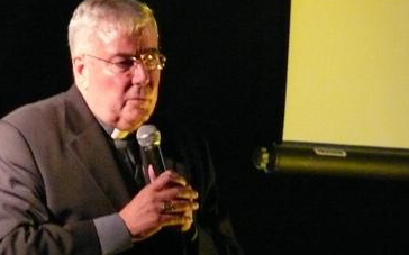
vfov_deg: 2.5
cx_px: 111
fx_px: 5815
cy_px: 189
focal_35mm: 522
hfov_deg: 4.0
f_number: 3.6
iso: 800
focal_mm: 54.1
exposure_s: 1/20
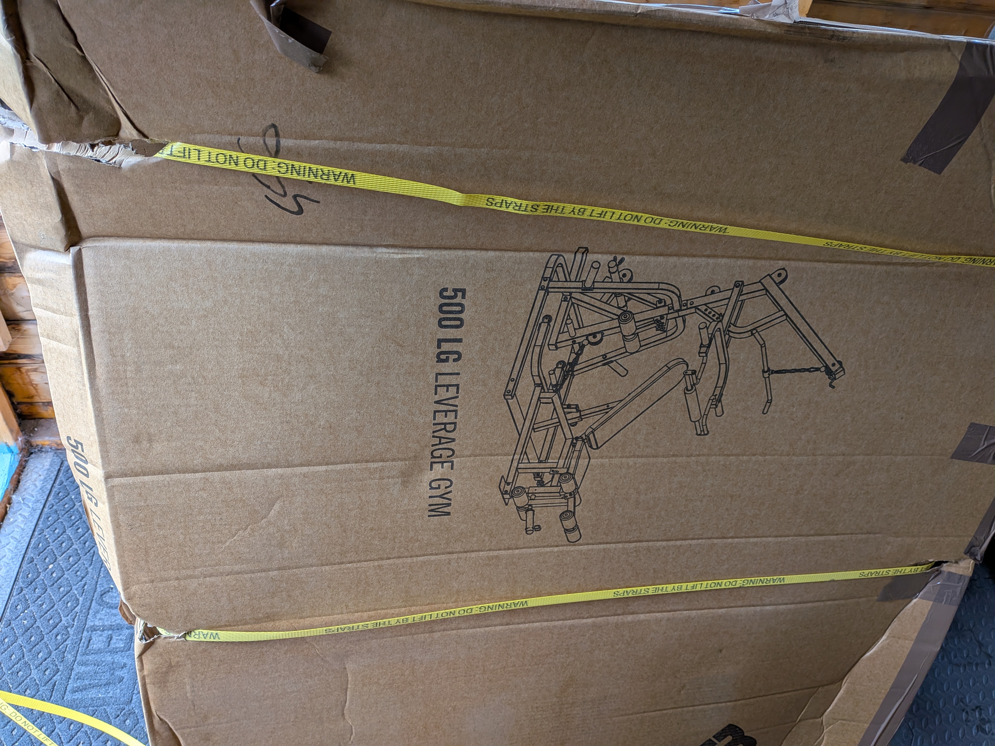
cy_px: 373
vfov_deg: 56.8
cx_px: 498
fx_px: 690
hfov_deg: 71.6
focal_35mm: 24
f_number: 1.7
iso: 30
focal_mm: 4.53
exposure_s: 1/100
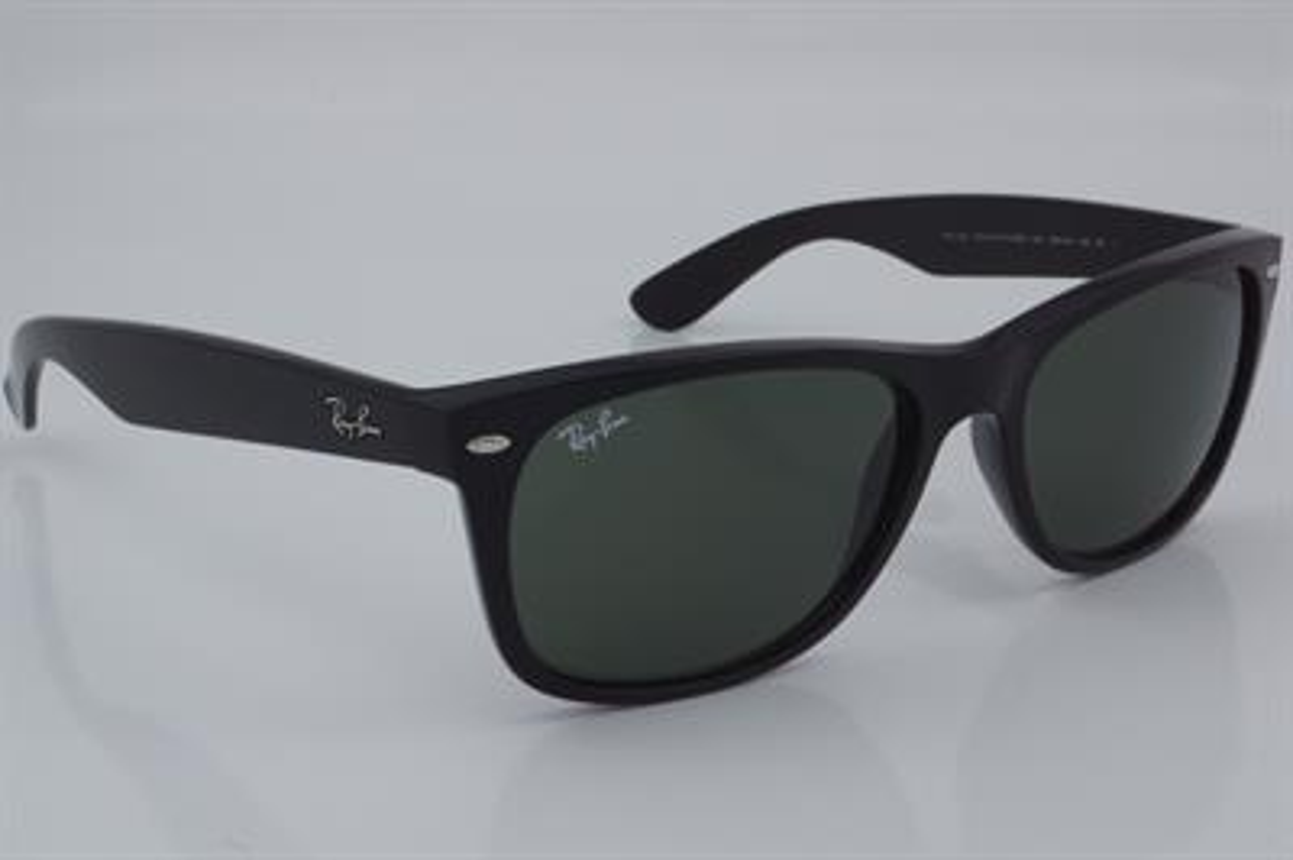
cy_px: 430
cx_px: 646
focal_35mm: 68
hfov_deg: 29.9
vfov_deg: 20.1
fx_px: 2422
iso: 100
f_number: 32
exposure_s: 1/4
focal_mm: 45
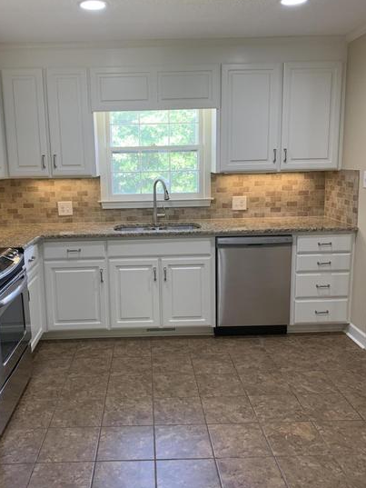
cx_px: 150
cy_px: 237
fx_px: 437
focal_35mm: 31
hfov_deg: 45.3
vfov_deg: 58.3
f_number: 1.8
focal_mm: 4.25
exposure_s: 1/69
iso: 100
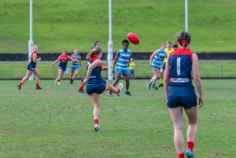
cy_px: 71
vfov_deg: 5.1
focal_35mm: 272
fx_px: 1781
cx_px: 107
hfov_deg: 7.6
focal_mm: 240
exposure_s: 1/1600
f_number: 5.3
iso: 1000
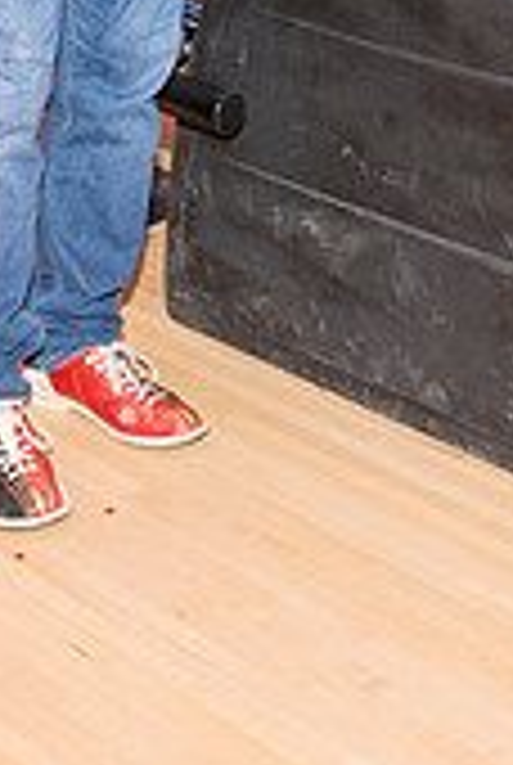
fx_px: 2193
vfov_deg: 18.8
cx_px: 162
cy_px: -126
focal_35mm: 103
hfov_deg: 13.3
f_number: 5.6
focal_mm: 26
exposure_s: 1/100
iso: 2000
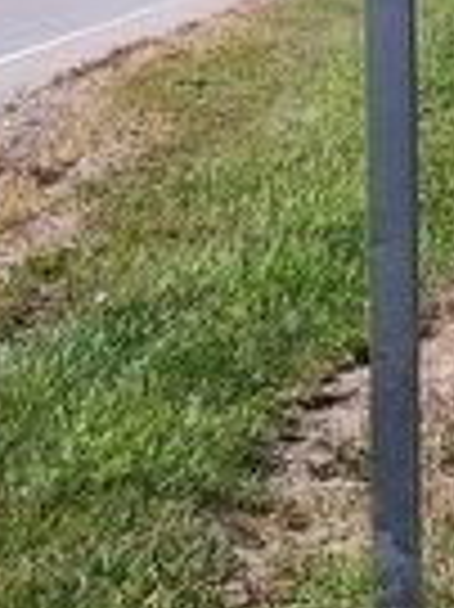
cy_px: 86
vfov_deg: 14.4
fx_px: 2382
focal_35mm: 136
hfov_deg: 10.5
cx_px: 706
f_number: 1.8
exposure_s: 1/1263
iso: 100
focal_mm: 5.56
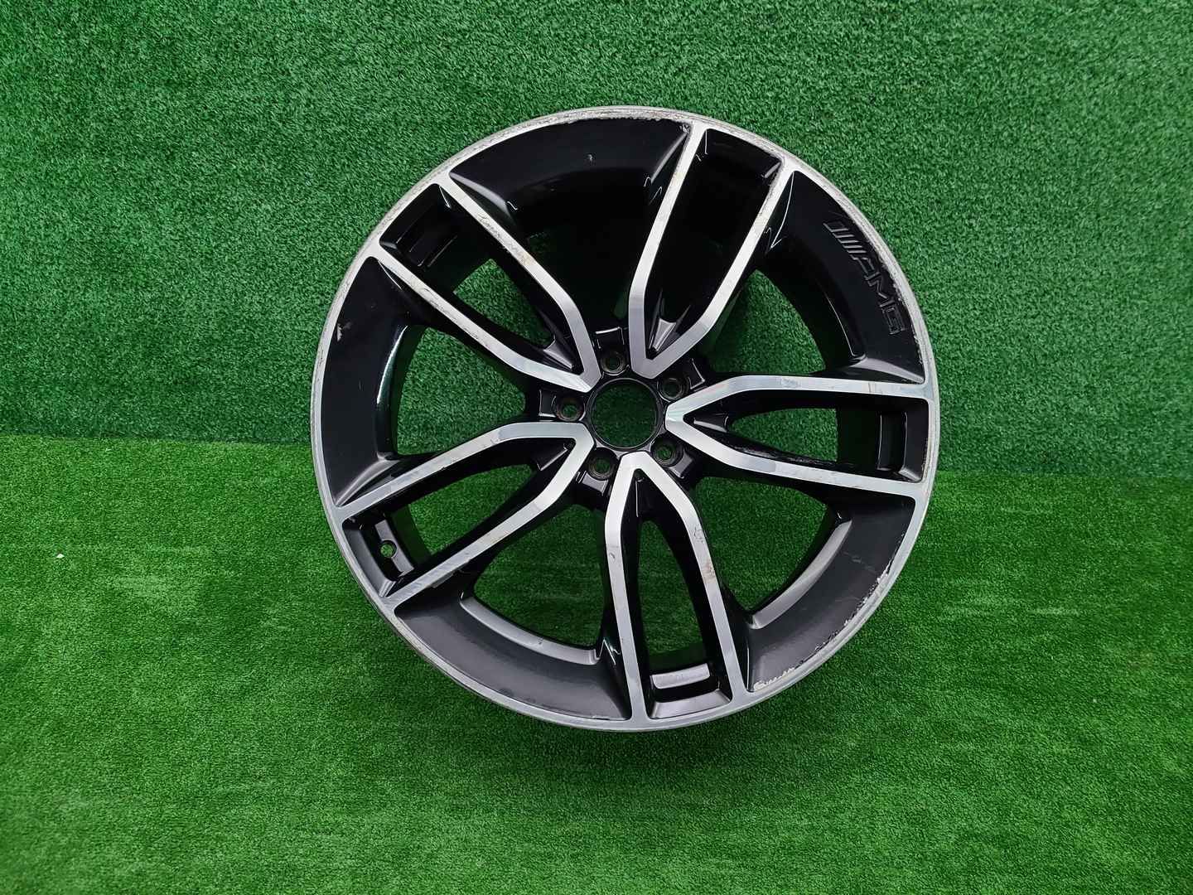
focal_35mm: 26
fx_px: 896
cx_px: 596
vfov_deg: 53.1
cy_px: 448
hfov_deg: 67.3
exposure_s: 1/50
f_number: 1.8
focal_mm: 5.4
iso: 136
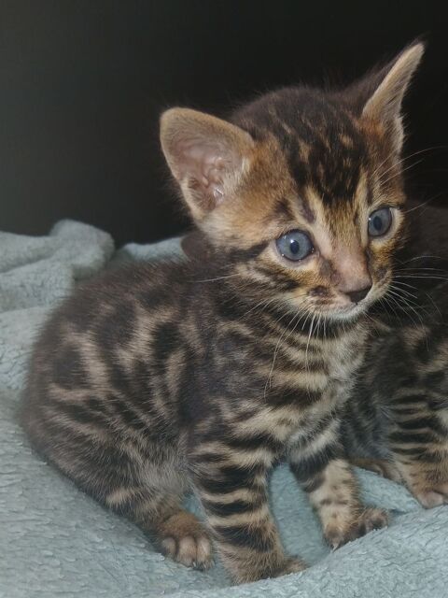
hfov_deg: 53.1
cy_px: 299
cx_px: 224
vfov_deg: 67.3
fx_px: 449
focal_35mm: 26
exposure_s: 1/50.3
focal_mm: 3.98
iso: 32
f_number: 1.8
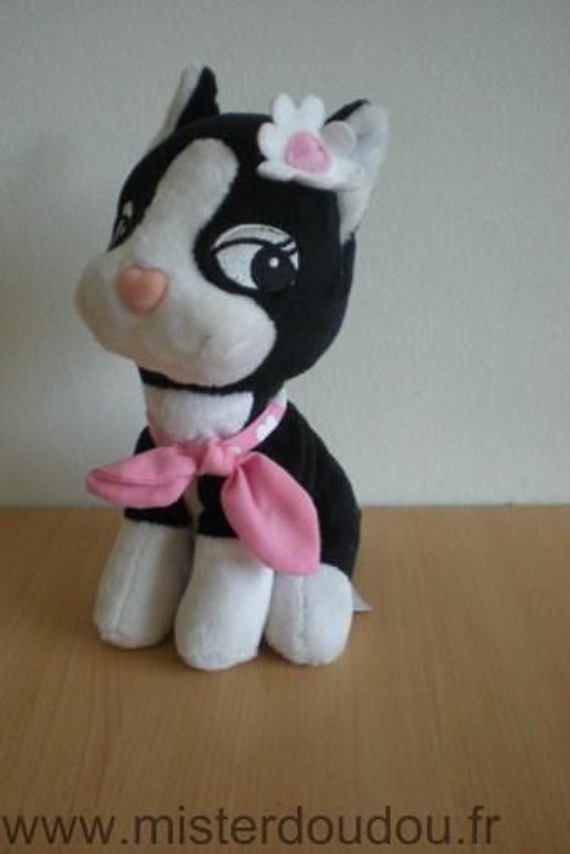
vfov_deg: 48.4
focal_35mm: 40
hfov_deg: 33.4
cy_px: 427
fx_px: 949
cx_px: 249
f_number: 3.1
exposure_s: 1/63.6
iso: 188
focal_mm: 6.3
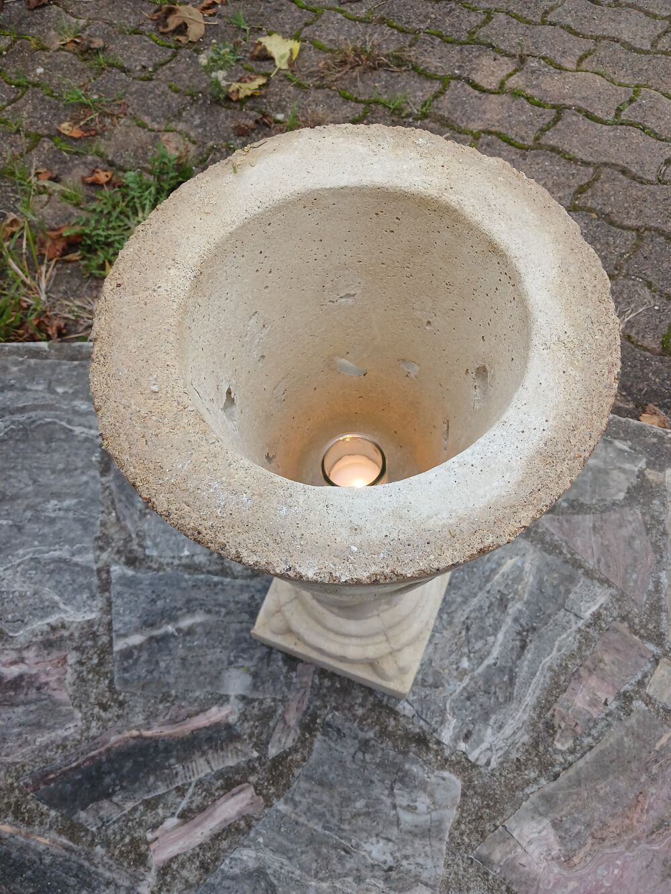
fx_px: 698
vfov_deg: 65.3
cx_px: 336
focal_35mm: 27
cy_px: 447
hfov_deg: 51.4
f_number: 1.8
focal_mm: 4
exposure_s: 1/50
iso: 125
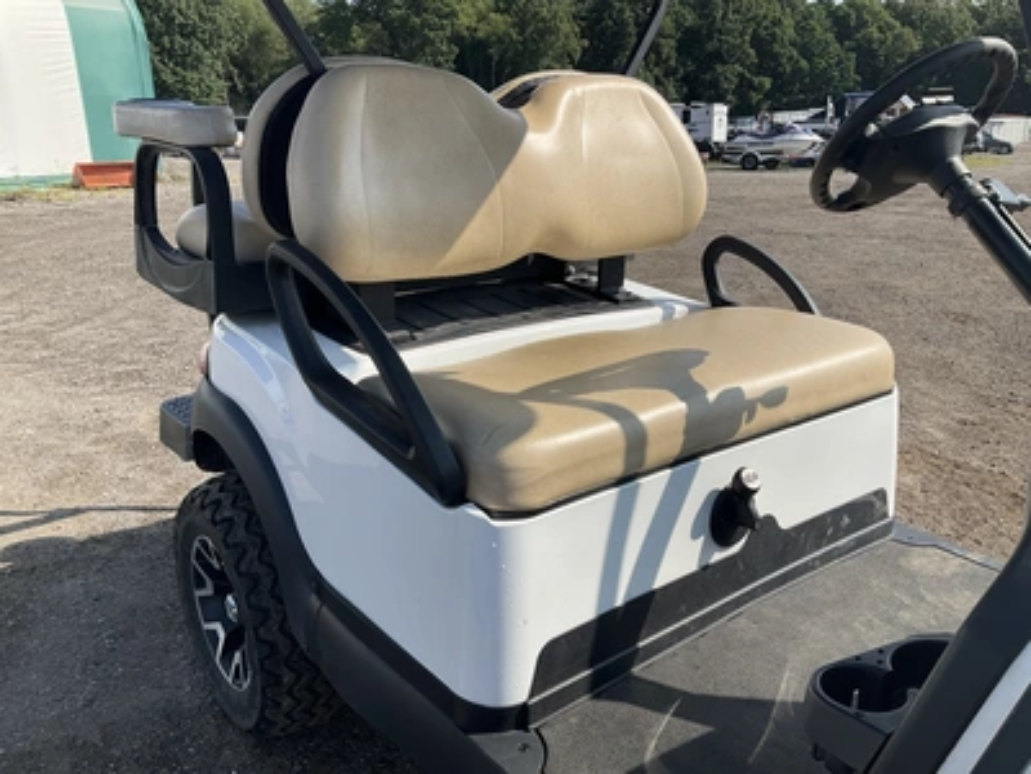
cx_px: 516
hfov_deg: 61.7
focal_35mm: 29
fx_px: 864
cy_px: 387
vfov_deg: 48.2
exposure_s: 1/1730
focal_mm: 3
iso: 25
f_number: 1.8
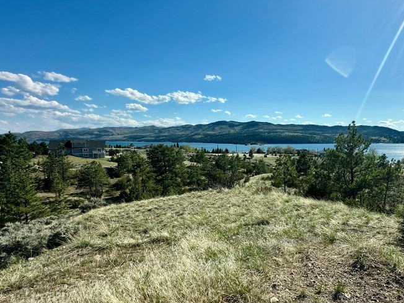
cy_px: 157
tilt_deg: -5.2
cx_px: 268
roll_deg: +0.2
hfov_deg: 74.2
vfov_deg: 61.1
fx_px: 257
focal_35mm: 22
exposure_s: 1/3040
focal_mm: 2.22
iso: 40
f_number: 2.2
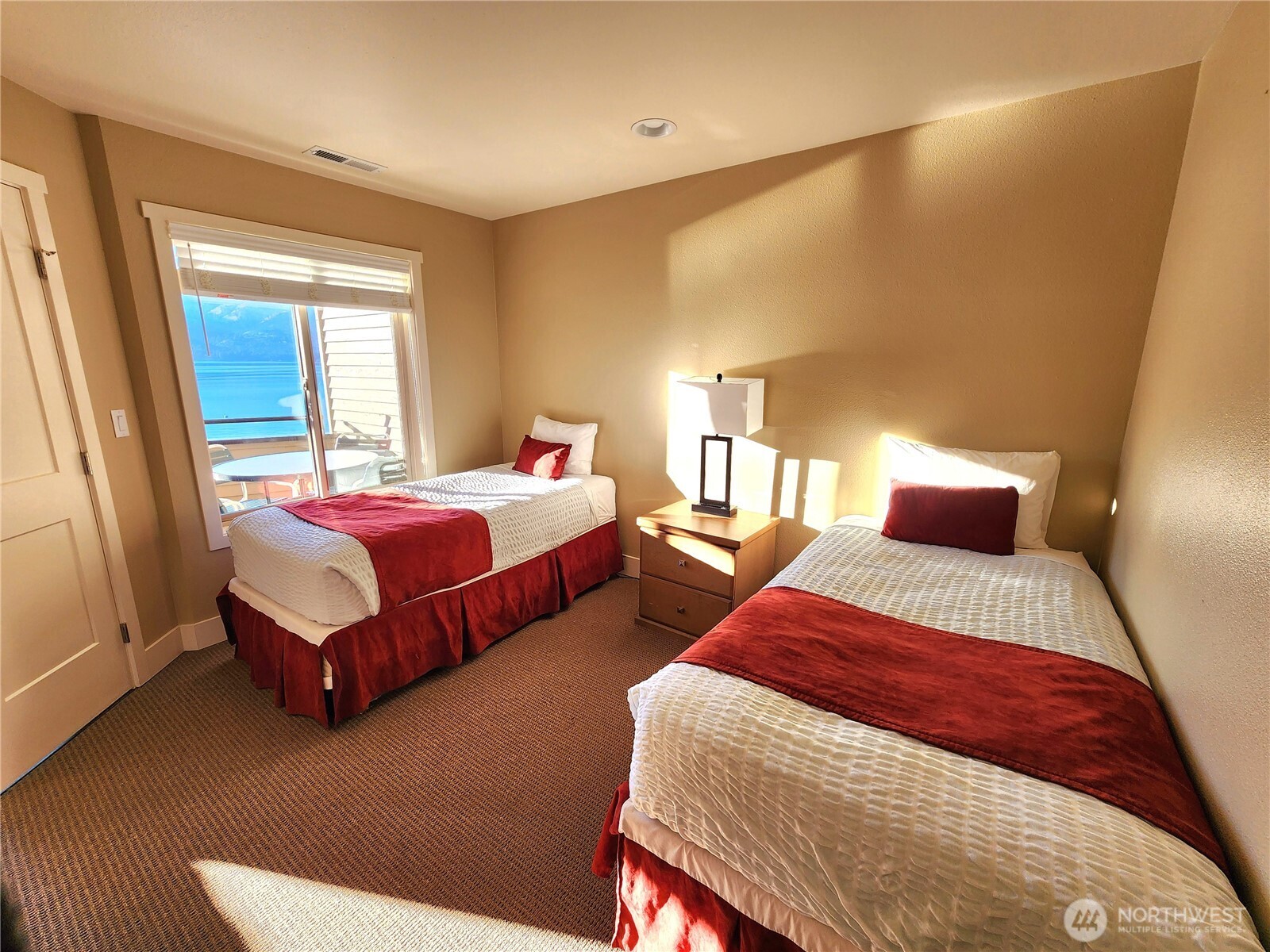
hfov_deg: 106.2
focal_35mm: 13
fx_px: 477
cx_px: 635
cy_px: 476
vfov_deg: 89.9
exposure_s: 1/120
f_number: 2.2
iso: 64
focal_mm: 2.2
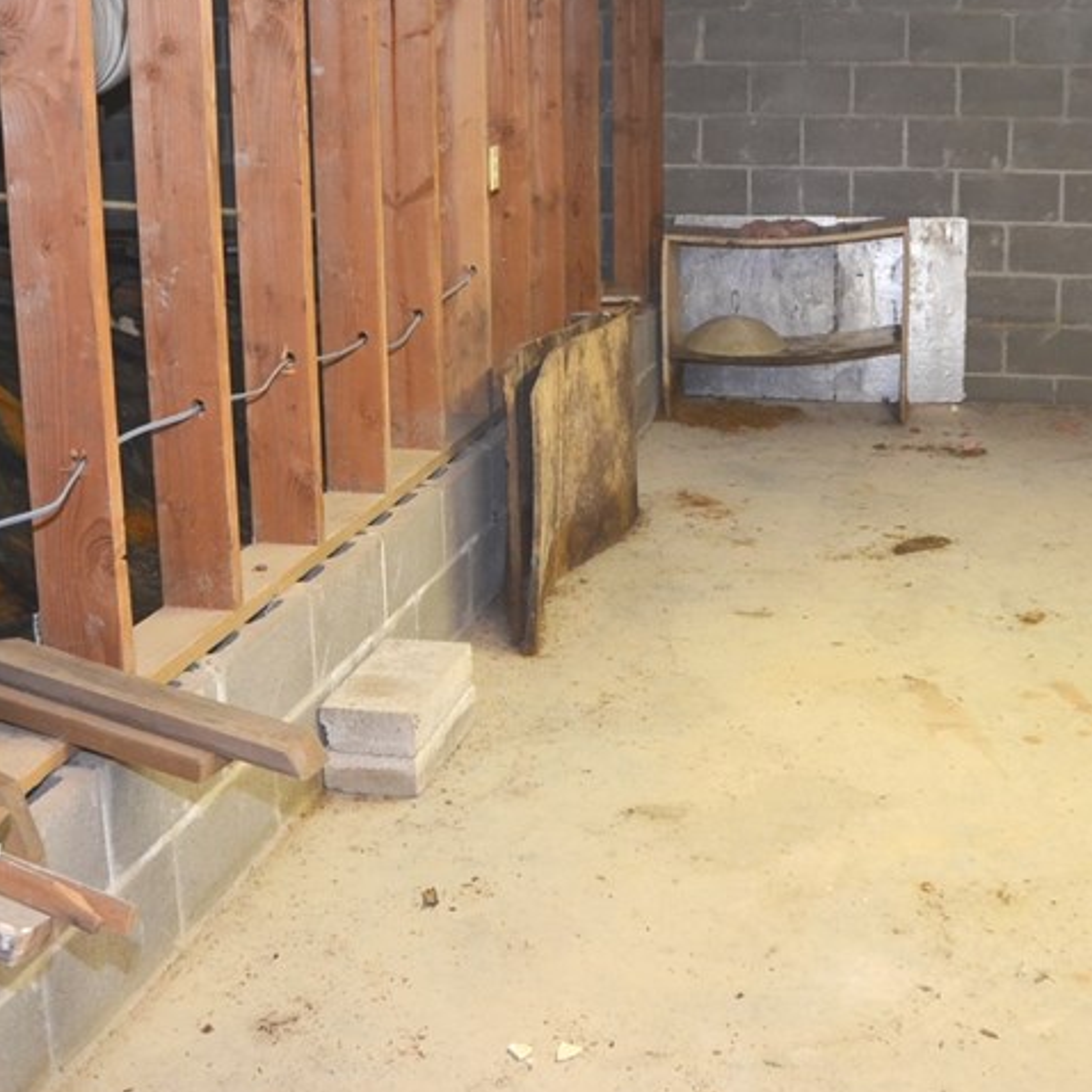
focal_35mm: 58
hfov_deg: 29.5
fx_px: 2070
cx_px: 655
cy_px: 369
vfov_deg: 29.4
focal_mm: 20
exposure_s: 1/60
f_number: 4
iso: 640
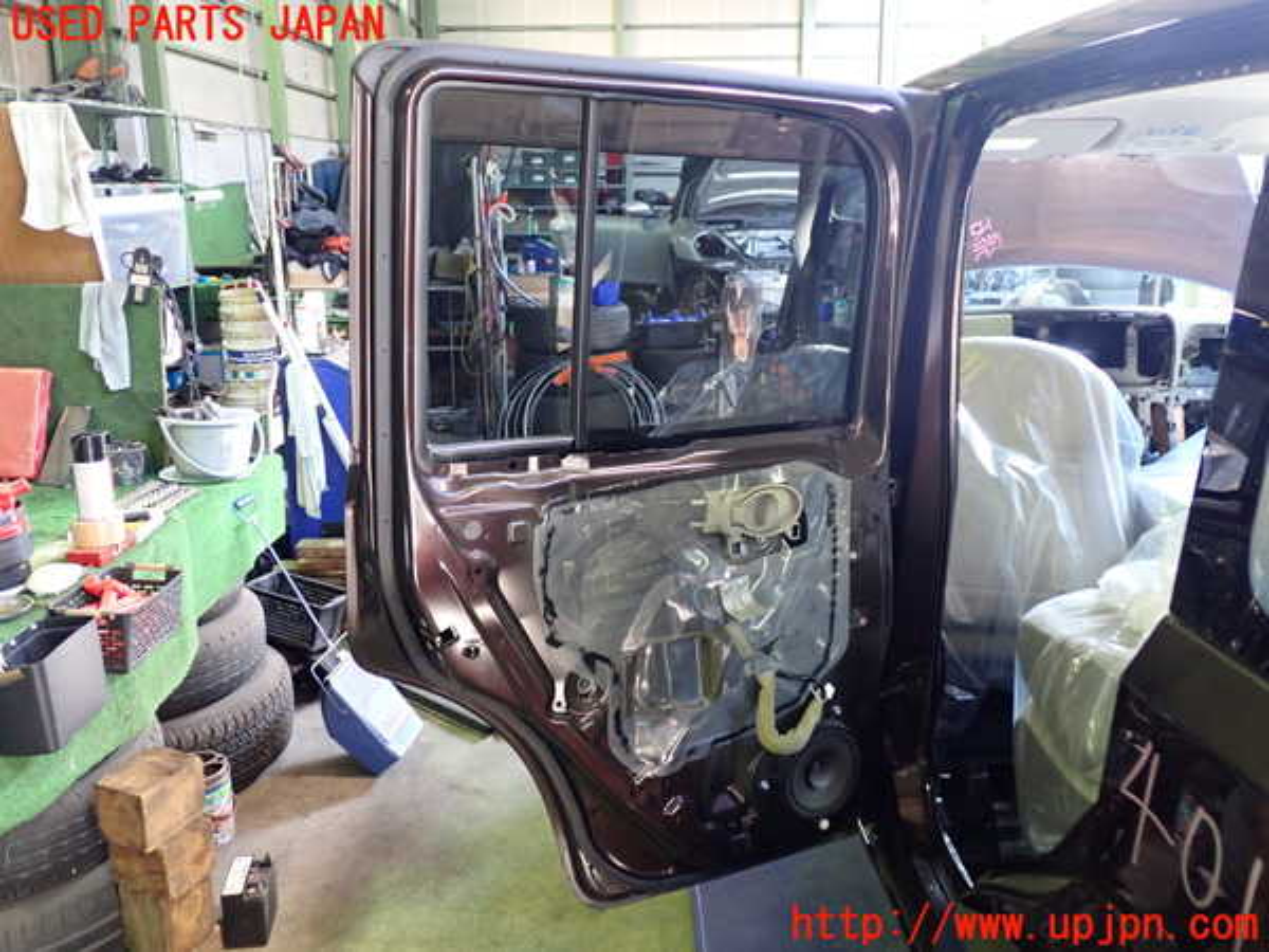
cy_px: 476
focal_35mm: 30
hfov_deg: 60.0
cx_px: 634
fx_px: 1100
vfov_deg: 46.8
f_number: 2.3
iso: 640
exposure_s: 1/30
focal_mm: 5.4
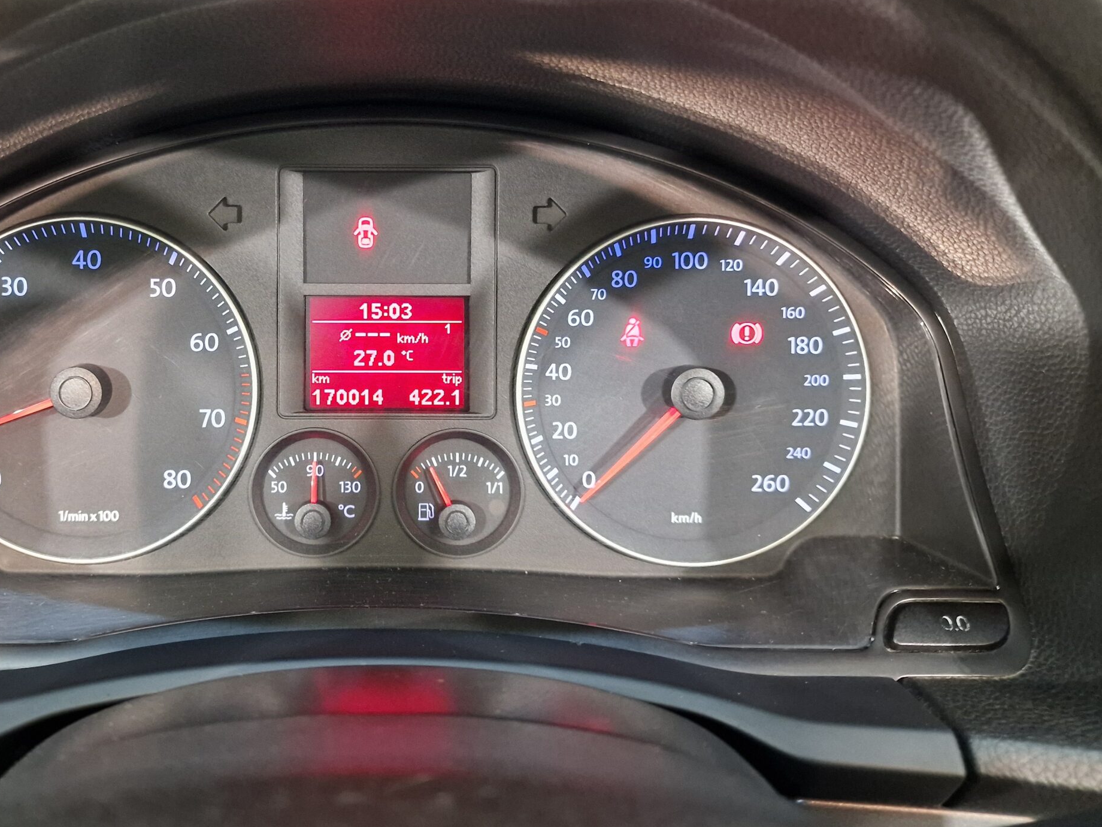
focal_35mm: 32
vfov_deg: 44.0
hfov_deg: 55.7
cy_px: 337
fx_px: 1019
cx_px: 376
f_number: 1.8
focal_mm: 6.4
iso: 500
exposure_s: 1/33
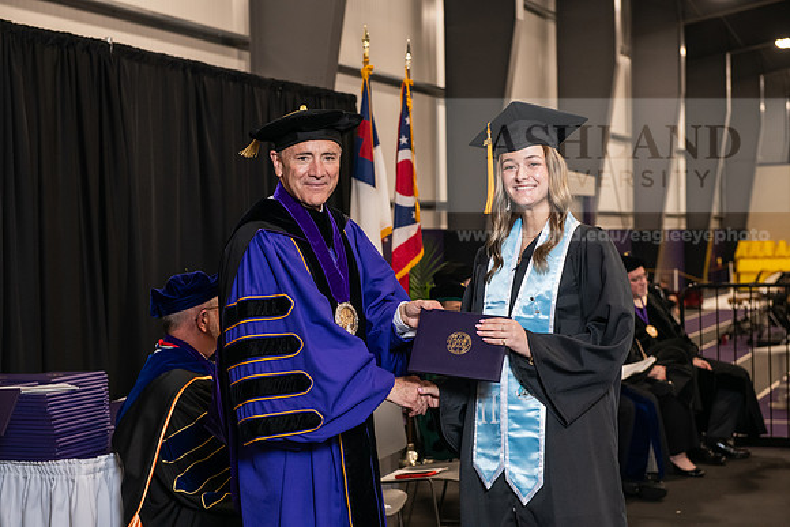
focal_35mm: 66
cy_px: 264
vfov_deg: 20.6
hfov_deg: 30.5
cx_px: 395
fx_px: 1449
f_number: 5
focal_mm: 66
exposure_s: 1/125
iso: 1600
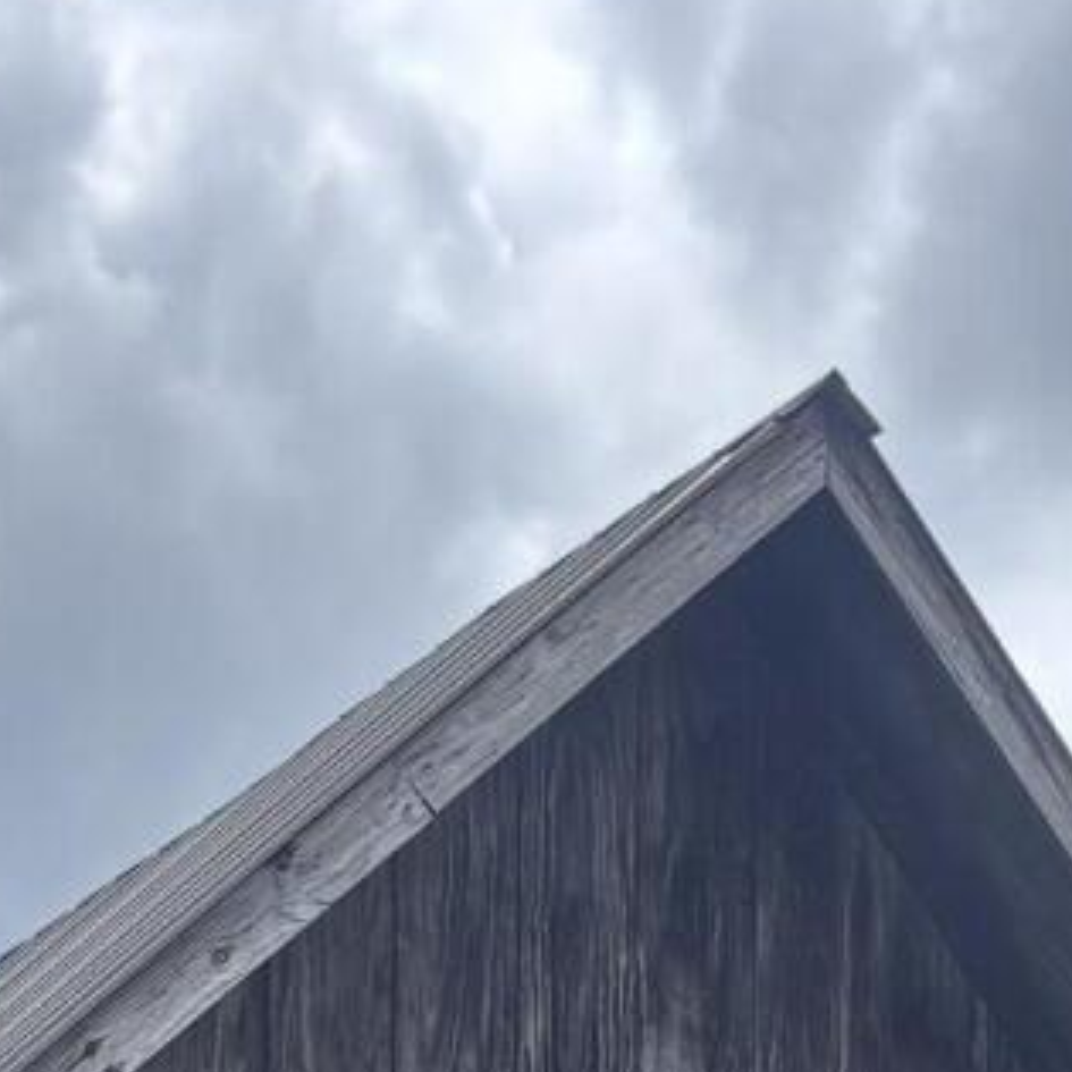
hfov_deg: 12.0
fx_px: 5115
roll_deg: +1.2
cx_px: 545
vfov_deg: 10.5
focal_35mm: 146
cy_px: 2484
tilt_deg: +4.7
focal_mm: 5.96
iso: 50
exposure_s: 1/2857
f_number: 1.6
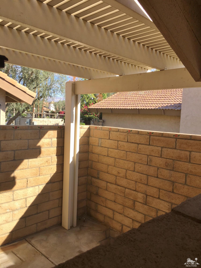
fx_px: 225
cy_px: 134
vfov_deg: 61.7
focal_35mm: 29
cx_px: 100
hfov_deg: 48.2
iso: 25
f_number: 2.2
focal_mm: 4.15
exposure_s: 1/620
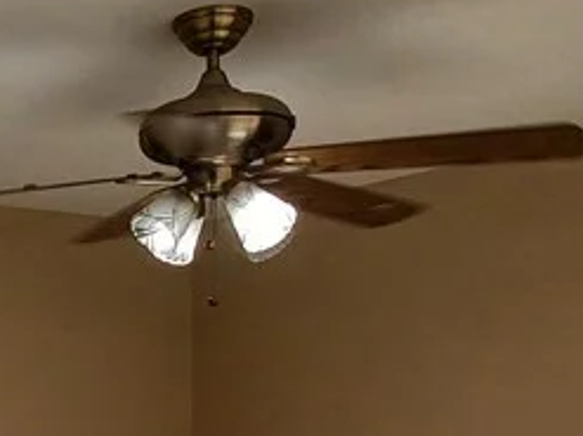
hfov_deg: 32.0
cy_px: 420
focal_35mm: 54
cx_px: -33
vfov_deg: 25.8
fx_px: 909
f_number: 2.2
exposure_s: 1/113
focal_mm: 1.42
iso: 40
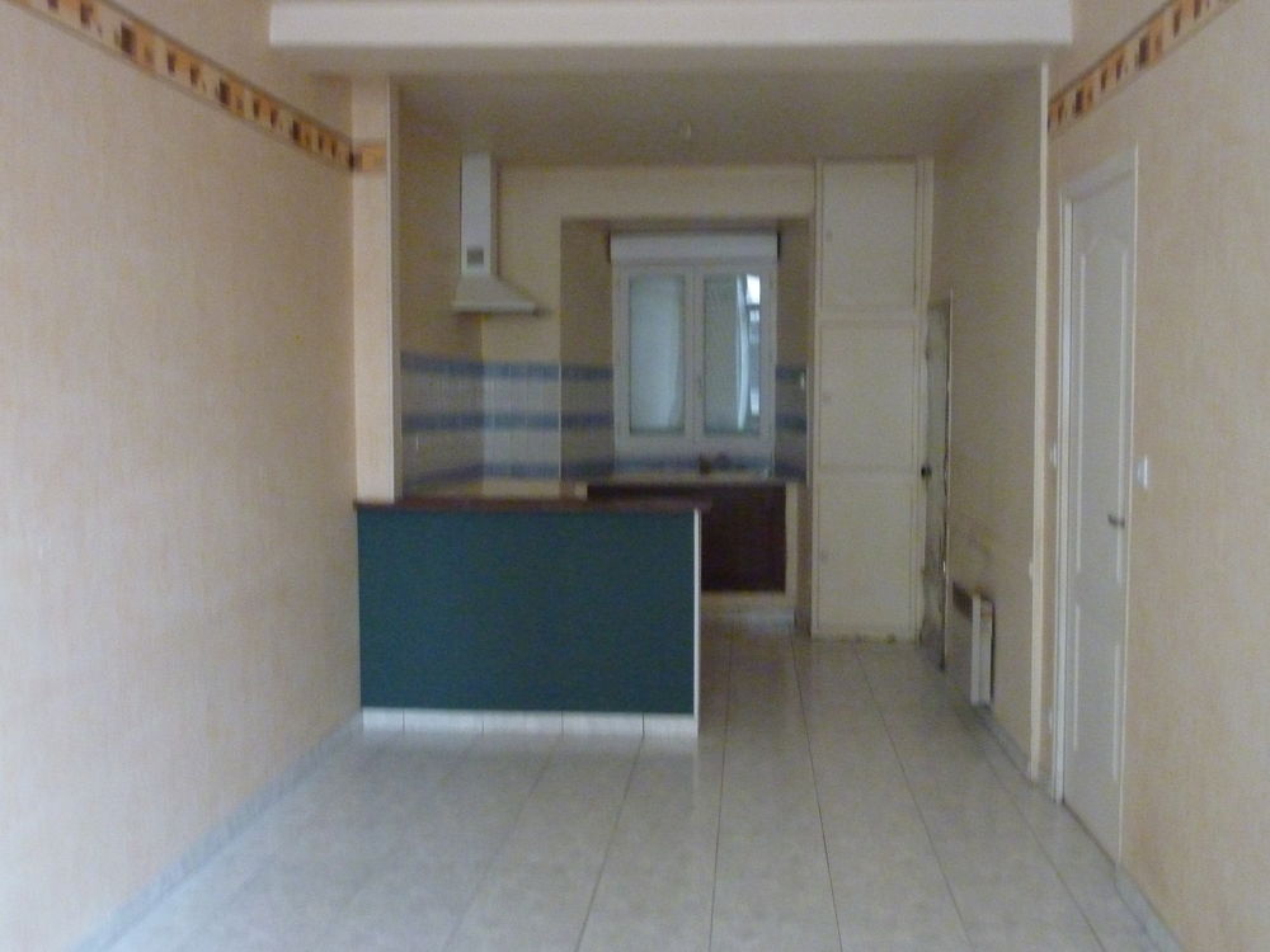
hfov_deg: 52.6
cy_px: 476
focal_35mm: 35
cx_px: 635
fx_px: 1284
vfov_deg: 40.7
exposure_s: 1/8
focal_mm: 5.7
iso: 800
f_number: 3.5
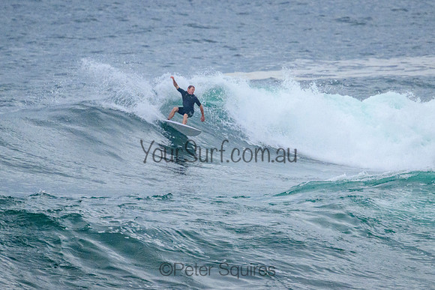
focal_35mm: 1100
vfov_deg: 1.3
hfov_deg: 1.9
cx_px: 236
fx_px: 13290
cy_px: 121
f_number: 11
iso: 3200
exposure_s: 1/2000
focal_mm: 800
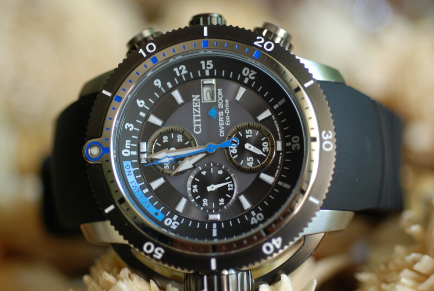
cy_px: 146
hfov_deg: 22.6
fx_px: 1087
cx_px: 217
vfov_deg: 15.3
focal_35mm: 90
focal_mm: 60
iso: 400
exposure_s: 1/40
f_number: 3.8
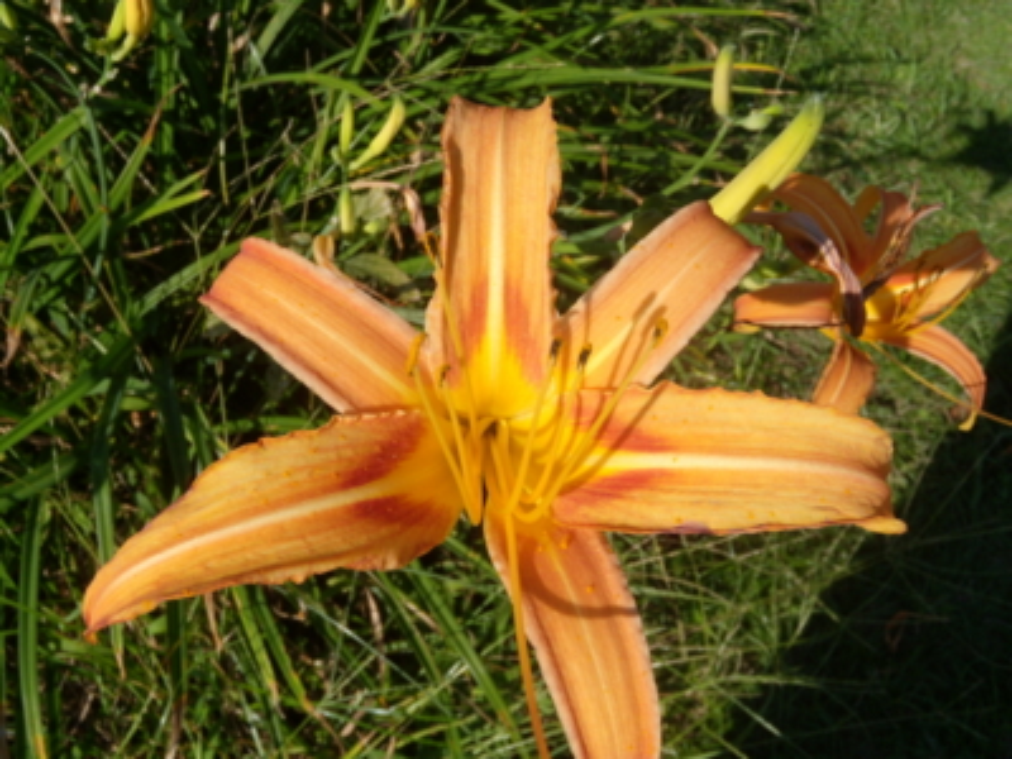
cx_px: 506
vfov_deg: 39.7
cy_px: 380
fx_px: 1052
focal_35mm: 36
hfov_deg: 51.4
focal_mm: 6.4
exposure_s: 1/160
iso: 80
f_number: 8.5
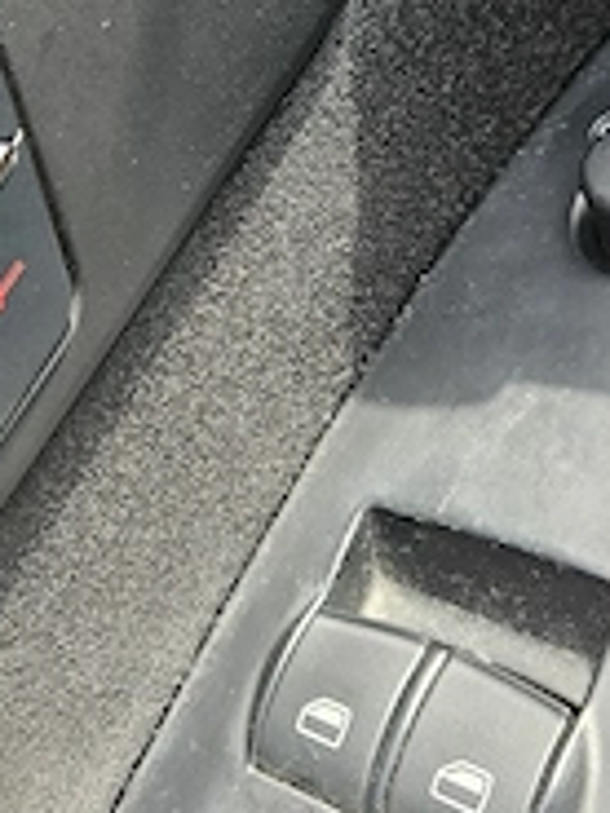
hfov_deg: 29.0
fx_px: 1175
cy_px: 331
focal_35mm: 50
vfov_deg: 38.1
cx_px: 243
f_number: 1.8
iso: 80
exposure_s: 1/192
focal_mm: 5.4
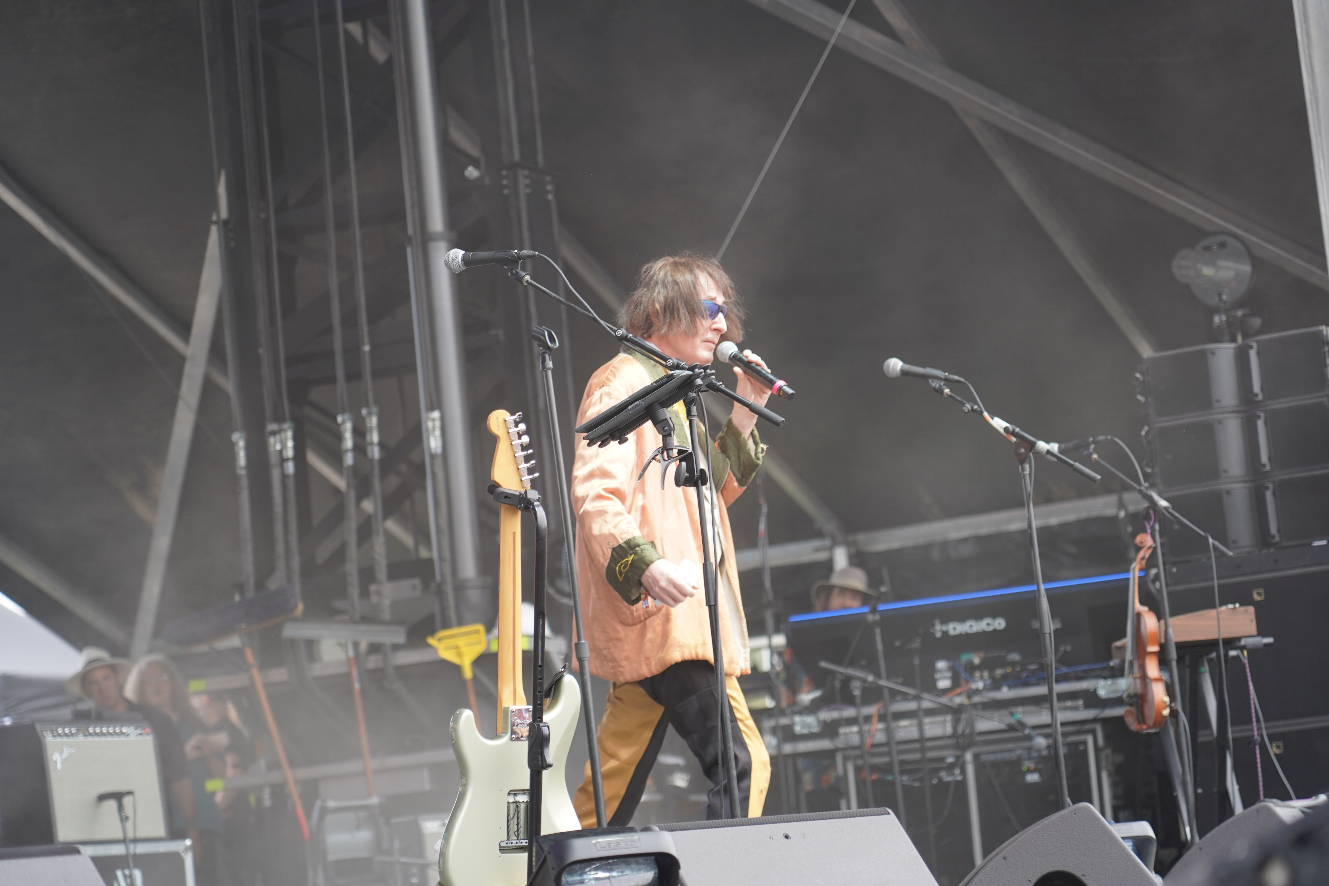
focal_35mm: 105
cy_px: 443
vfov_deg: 13.0
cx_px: 664
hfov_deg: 19.5
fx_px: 3876
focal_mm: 105
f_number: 4
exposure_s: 1/160
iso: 320
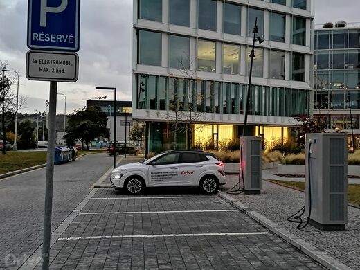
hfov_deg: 50.1
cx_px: 180
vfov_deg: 38.7
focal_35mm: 37
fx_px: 385
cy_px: 135
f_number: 1.8
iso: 400
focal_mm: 5.3
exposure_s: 4
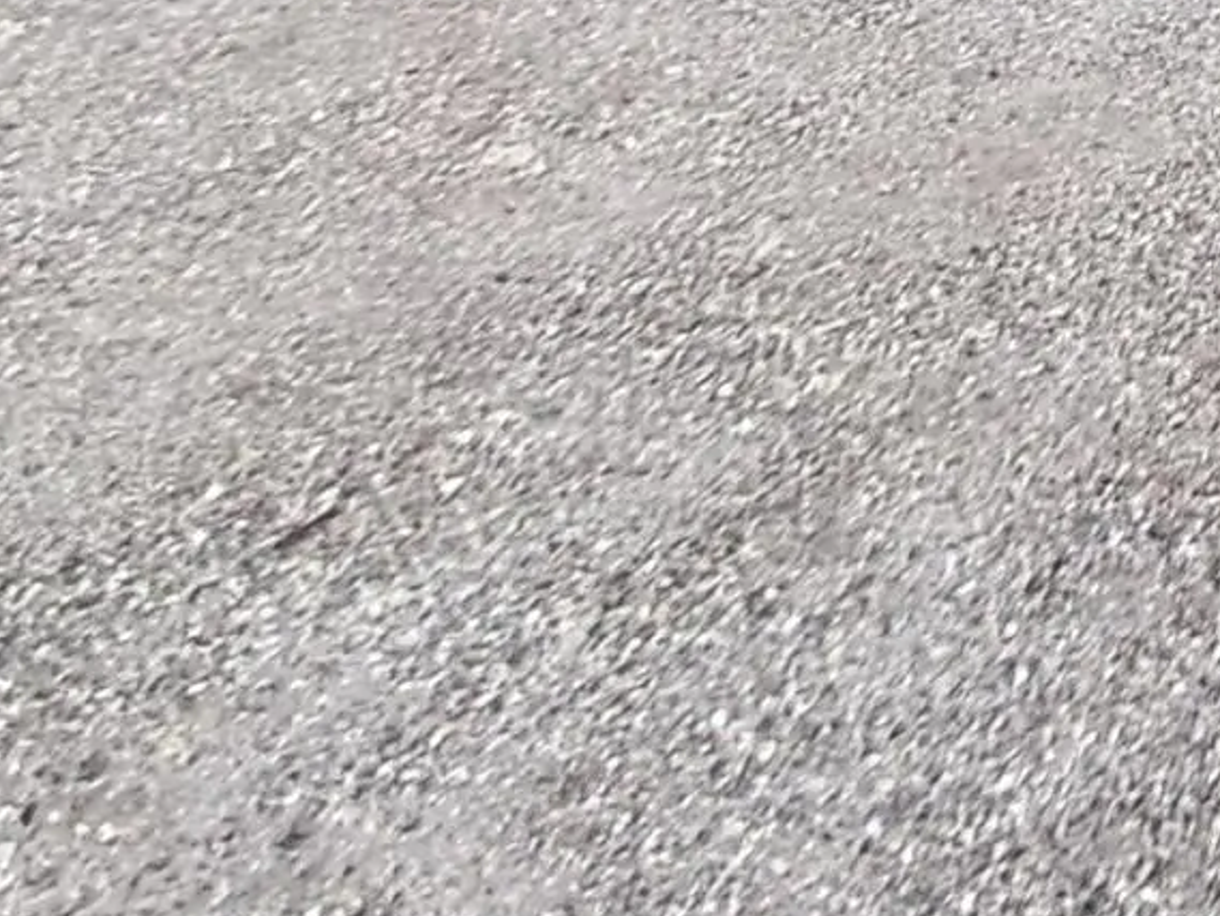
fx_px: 2855
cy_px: -1165
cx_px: 1938
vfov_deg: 13.9
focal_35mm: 81
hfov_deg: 20.0
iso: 40
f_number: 2.2
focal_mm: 1.64
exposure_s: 1/1172
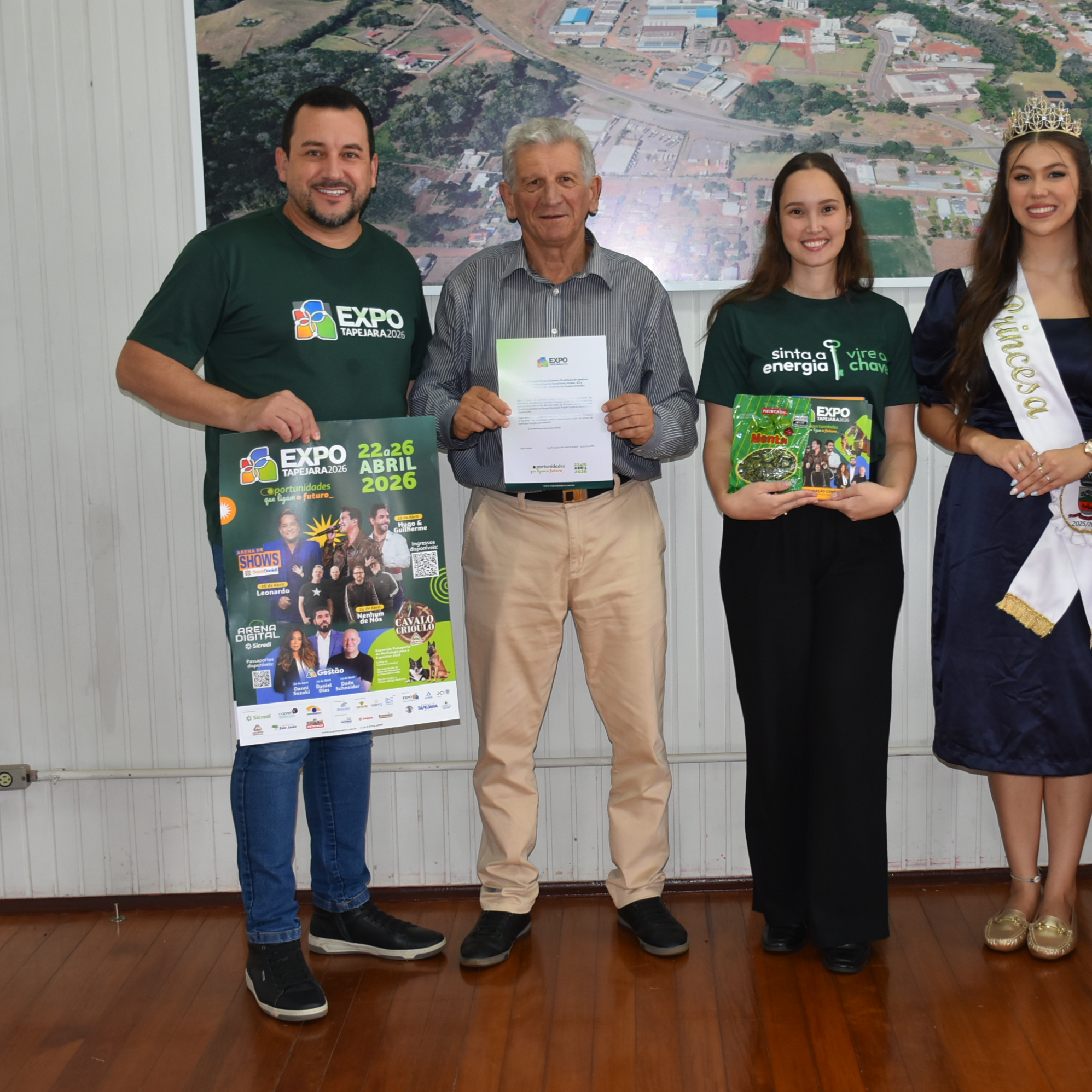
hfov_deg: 32.6
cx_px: 772
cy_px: 546
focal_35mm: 52
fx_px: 1843
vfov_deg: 33.0
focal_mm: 27
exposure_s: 1/60
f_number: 4
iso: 450
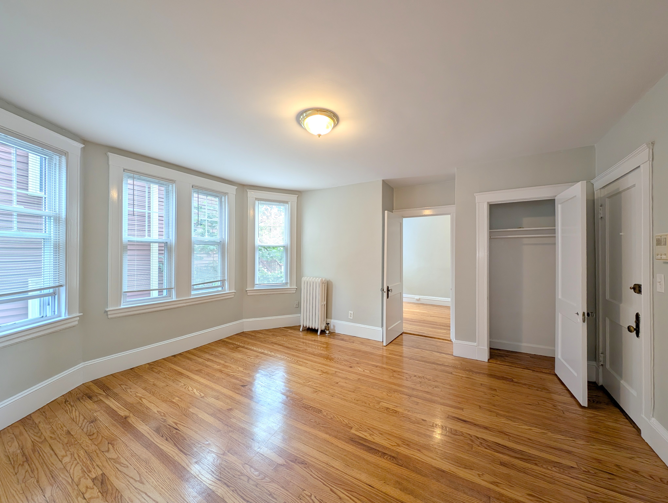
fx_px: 232
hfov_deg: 110.5
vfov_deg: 94.6
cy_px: 252
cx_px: 334
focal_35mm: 12
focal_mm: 2.23
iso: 41
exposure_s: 1/40
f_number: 1.95
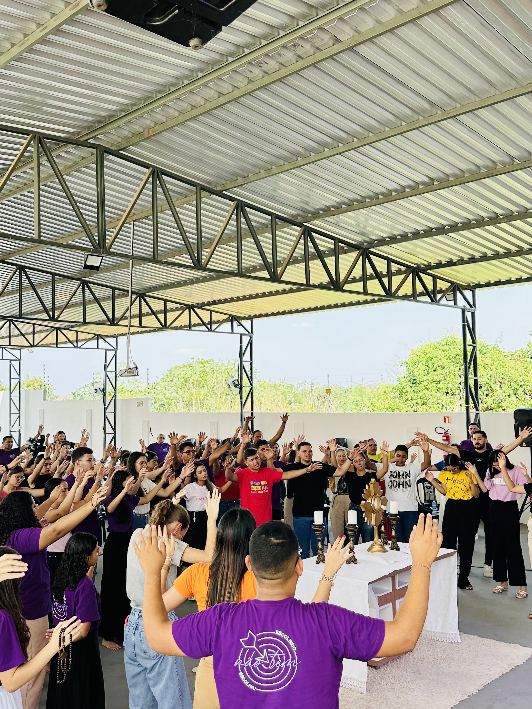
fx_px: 717
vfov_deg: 52.6
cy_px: 351
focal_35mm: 35
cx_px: 226
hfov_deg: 40.6
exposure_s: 1/467
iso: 80
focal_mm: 6.86
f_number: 1.78
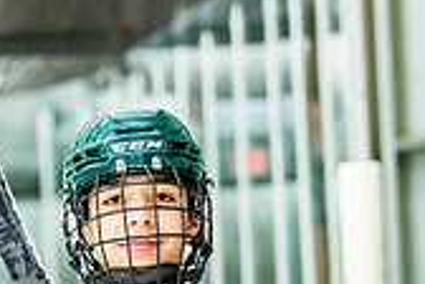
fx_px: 3943
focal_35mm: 334
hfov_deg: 6.2
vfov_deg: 4.1
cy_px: 357
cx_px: 200
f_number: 2.8
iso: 3200
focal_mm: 75
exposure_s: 1/640
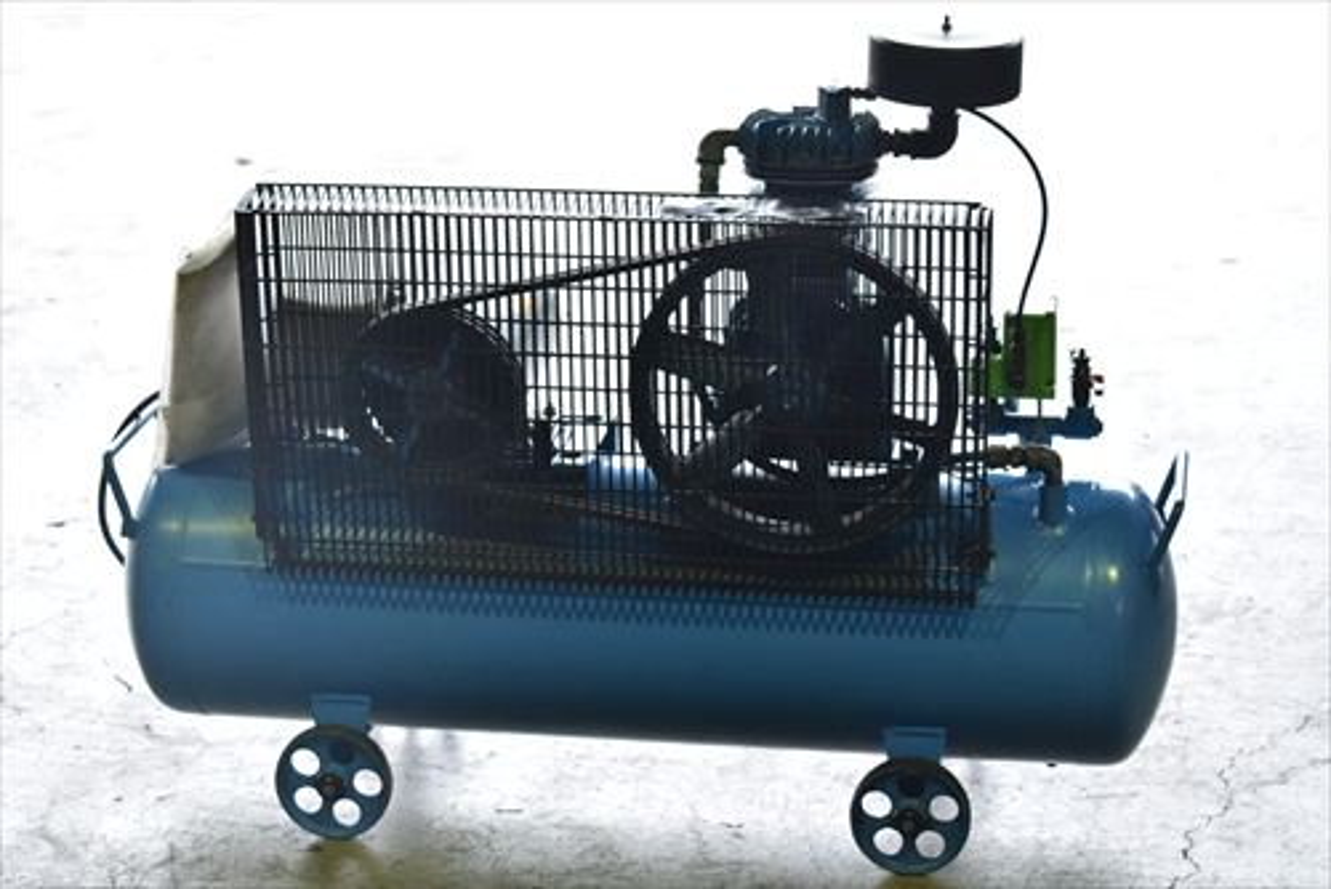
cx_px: 666
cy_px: 444
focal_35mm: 82
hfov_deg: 24.6
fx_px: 3052
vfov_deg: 16.6
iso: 1250
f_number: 6.3
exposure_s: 1/125
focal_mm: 55
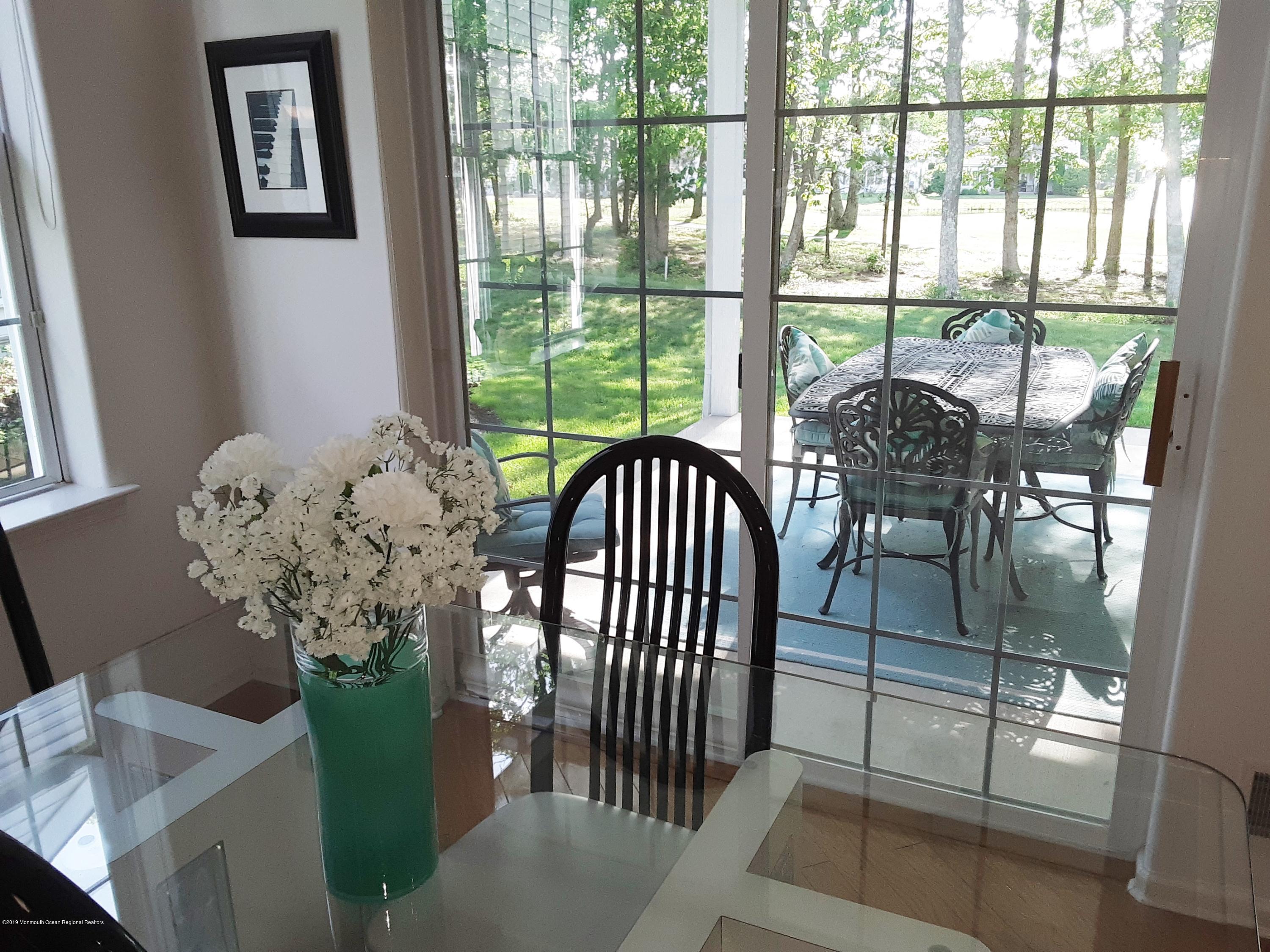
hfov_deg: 63.4
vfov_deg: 49.7
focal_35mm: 28
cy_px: 476
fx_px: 1027
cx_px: 635
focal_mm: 2.91
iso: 64
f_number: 1.9
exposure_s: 1/120
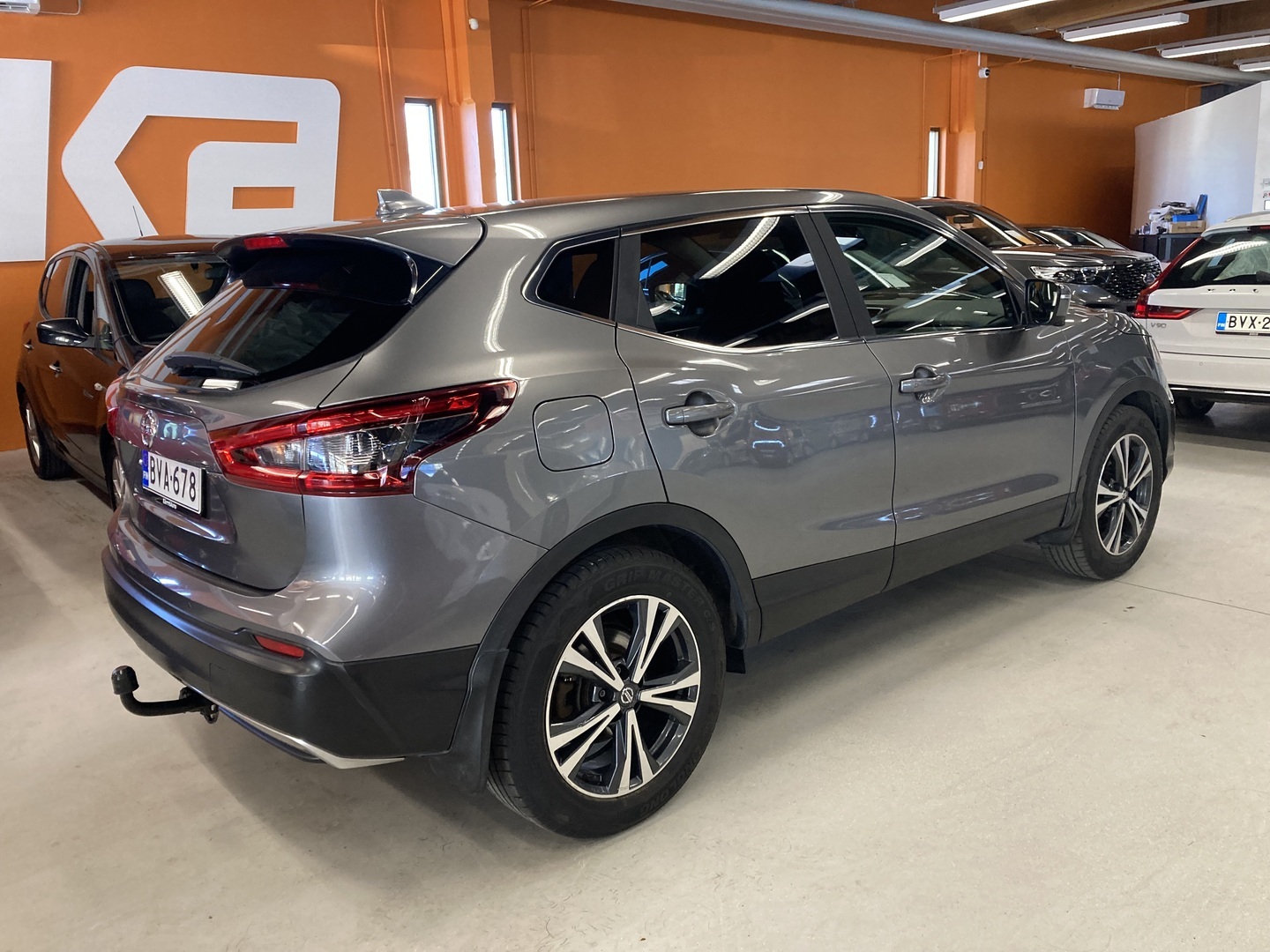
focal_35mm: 28
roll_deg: +2.6
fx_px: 1027
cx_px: 635
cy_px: 476
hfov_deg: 63.4
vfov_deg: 49.7
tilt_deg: -11.2
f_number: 1.8
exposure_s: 1/50
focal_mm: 3.99
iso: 200
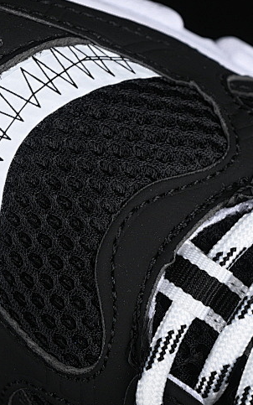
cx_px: 149
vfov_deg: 12.2
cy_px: 196
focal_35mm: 171
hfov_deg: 7.7
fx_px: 1886
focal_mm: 50
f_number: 7.1
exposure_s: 1/200
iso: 200
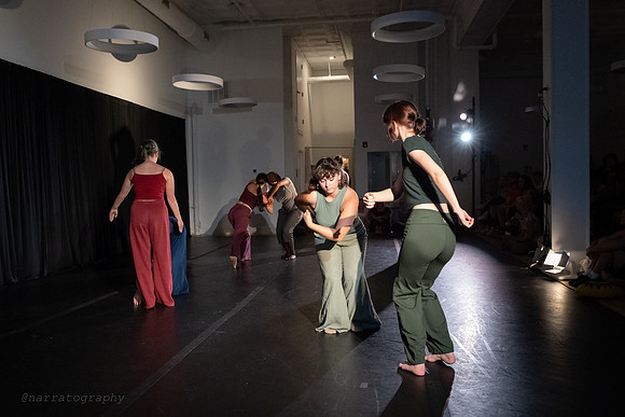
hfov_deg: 59.6
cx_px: 330
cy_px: 204
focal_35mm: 31
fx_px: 545
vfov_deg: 41.9
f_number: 4
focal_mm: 28
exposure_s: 1/400
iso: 6400
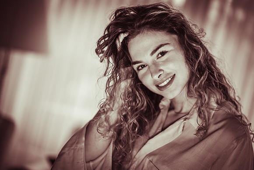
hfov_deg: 23.9
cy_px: 85
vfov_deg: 16.1
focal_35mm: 85
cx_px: 127
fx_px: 600
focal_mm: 85
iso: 400
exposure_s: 1/200
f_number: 1.8
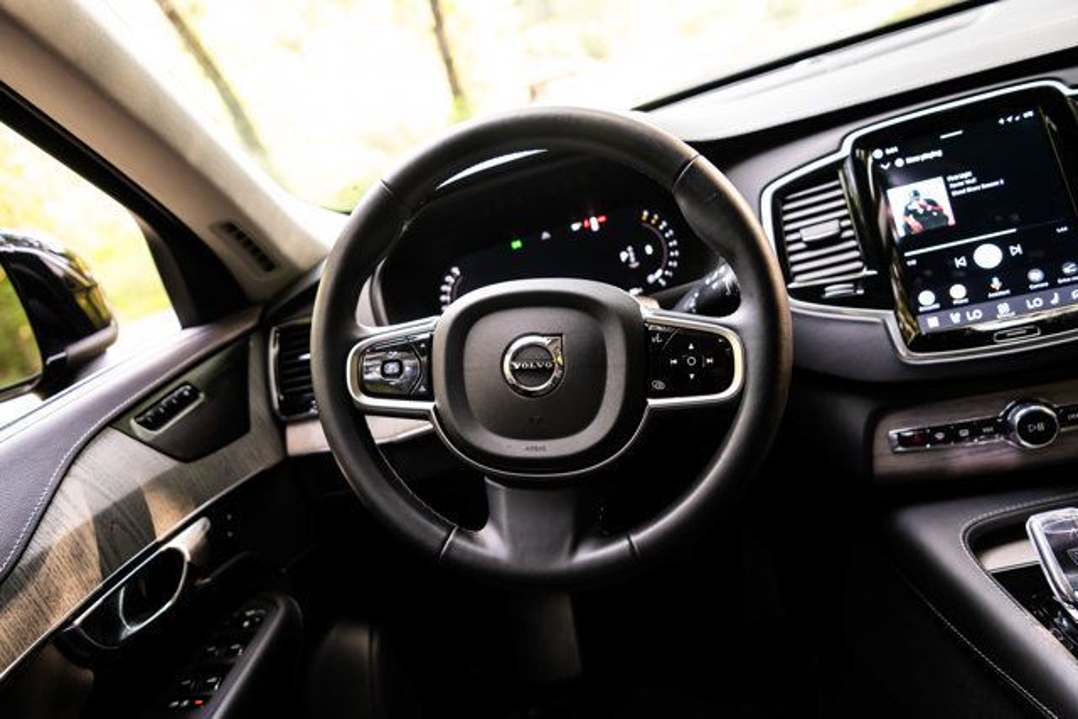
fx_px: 719
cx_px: 539
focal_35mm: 24
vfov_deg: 53.2
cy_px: 360
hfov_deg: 73.7
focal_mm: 24
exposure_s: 1/200
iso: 1000
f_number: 2.8
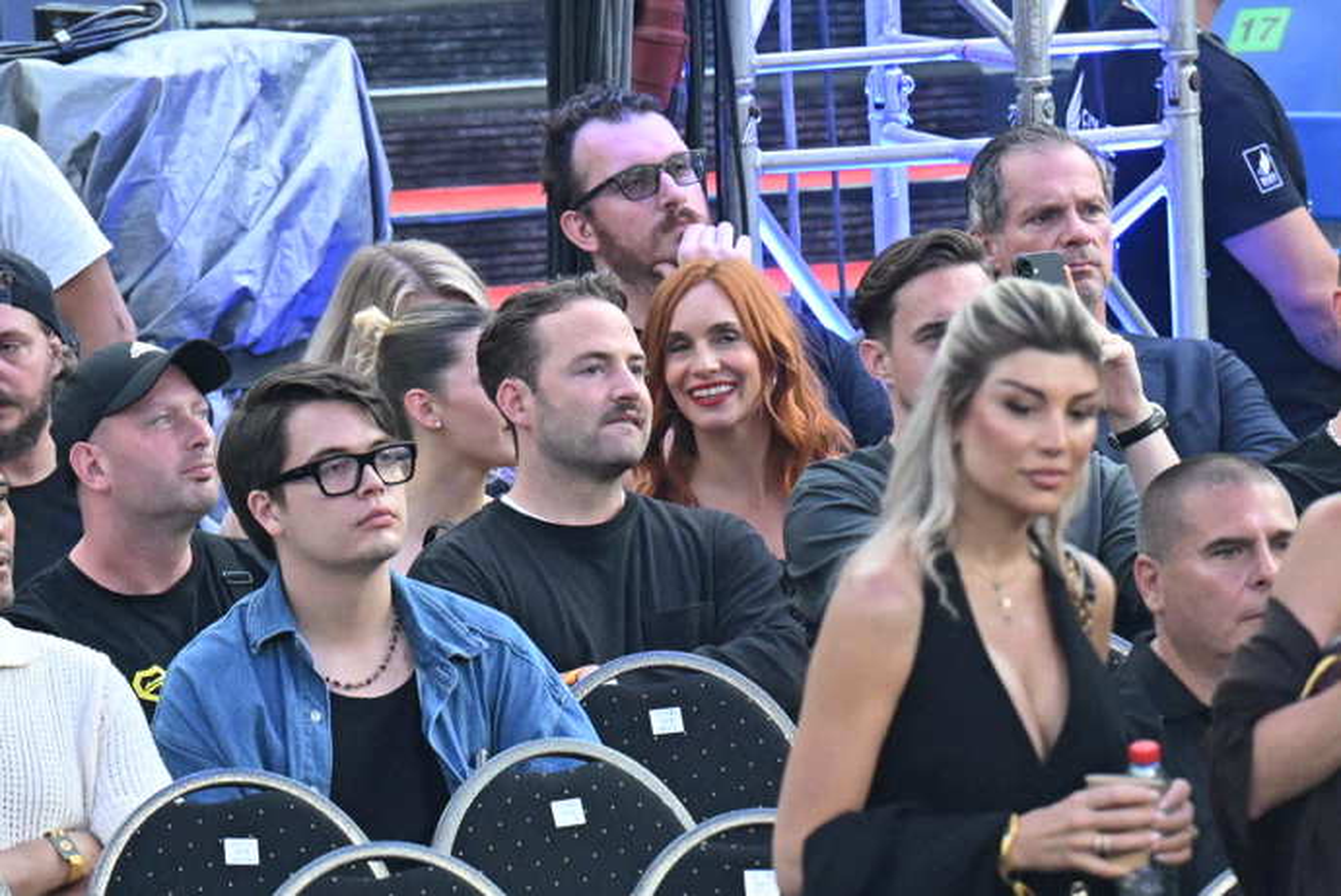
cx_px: 670
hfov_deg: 6.9
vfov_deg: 4.6
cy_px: 448
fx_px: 11182
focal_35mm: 300
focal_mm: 200
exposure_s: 1/500
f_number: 5
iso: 3200
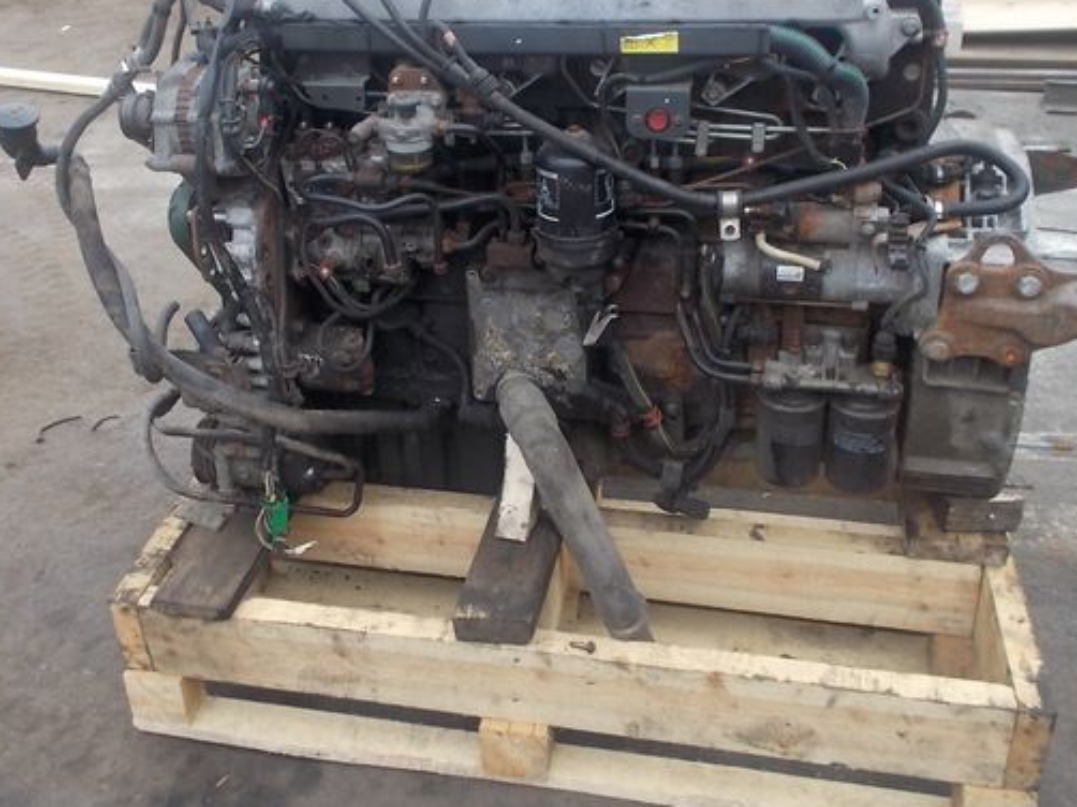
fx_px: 1151
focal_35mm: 37
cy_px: 328
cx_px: 491
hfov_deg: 50.1
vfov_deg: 38.5
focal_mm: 4.1
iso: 80
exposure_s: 1/160
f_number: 3.3
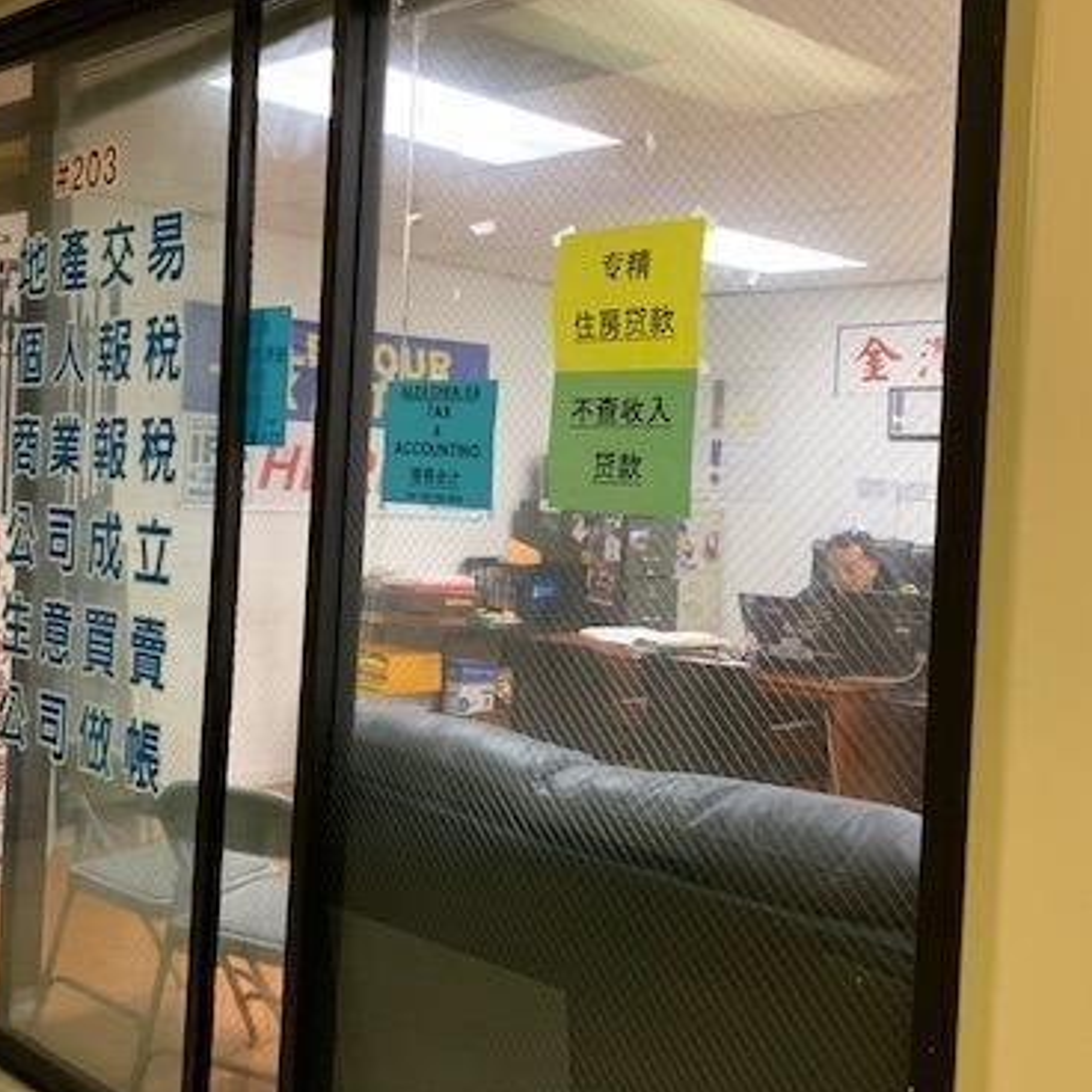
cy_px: 510
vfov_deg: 41.8
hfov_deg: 41.8
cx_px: 487
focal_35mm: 40
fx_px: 1428
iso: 320
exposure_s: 1/60
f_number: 1.8
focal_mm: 4.25
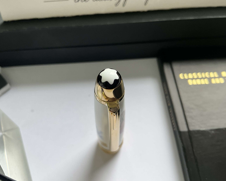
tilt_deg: -59.7
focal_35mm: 31
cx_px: 112
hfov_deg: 57.2
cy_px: 92
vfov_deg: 47.1
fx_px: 207
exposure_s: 1/122
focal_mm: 3
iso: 32
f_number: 1.8
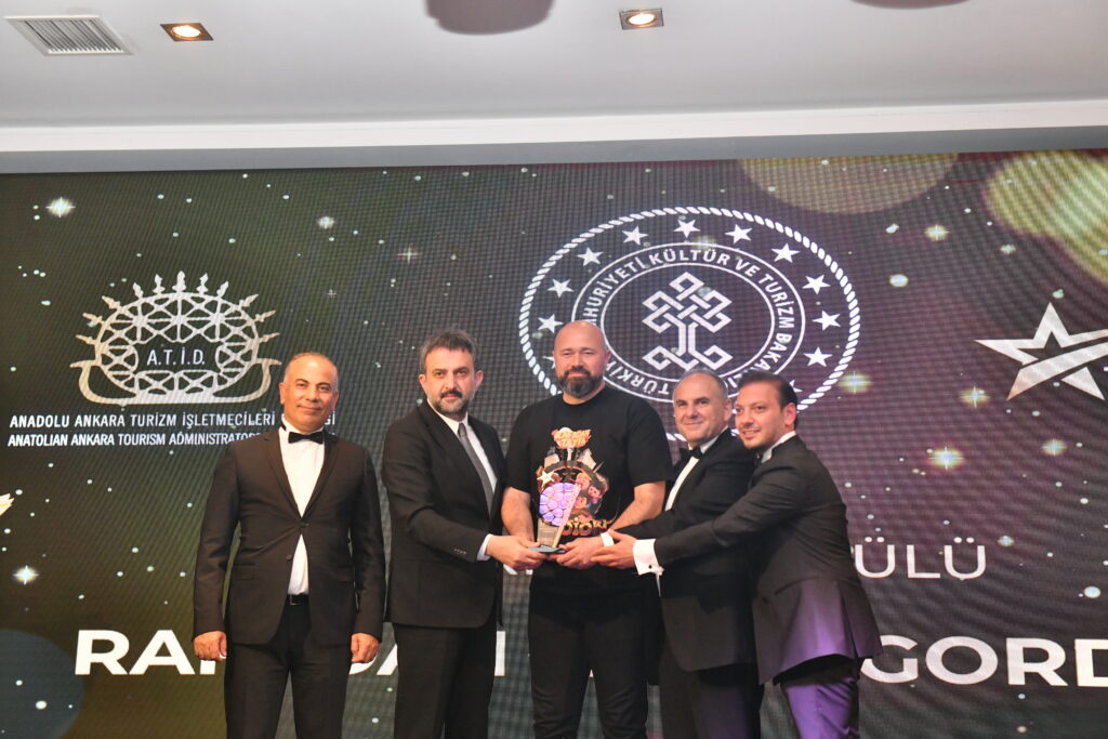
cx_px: 554
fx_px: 1693
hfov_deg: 36.2
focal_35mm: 55
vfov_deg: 24.6
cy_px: 370
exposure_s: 1/250
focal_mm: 55
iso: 3200
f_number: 5
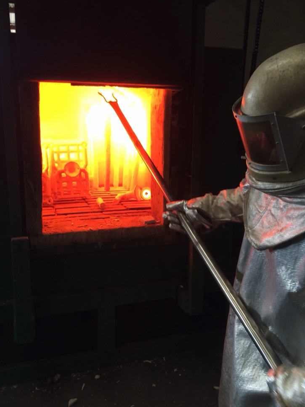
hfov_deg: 44.2
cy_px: 193
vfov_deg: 56.8
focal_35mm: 32
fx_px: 376
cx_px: 151
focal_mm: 4.15
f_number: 2.2
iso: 80
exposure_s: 1/30
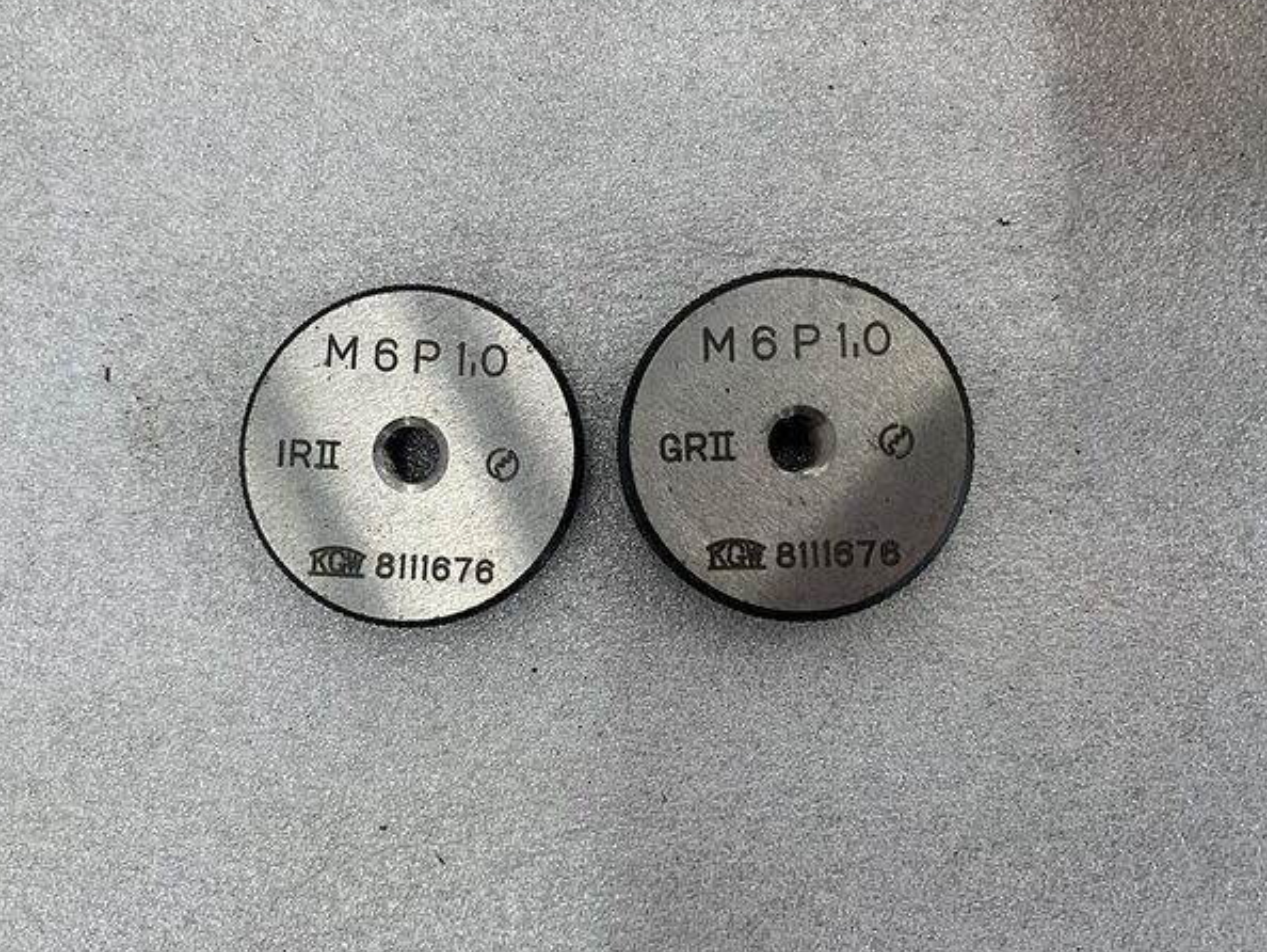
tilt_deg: -87.0
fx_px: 1025
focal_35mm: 28
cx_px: 589
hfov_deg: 63.4
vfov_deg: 49.7
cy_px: 446
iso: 100
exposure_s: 1/116
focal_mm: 4.25
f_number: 1.8
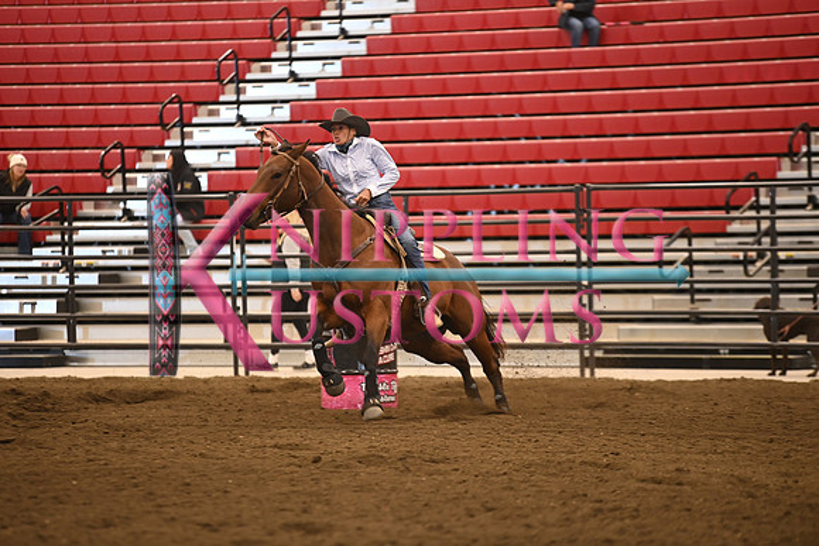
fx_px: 4551
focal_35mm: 200
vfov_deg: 6.9
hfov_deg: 10.3
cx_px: 410
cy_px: 273
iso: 1600
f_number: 2.8
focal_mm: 200
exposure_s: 1/250
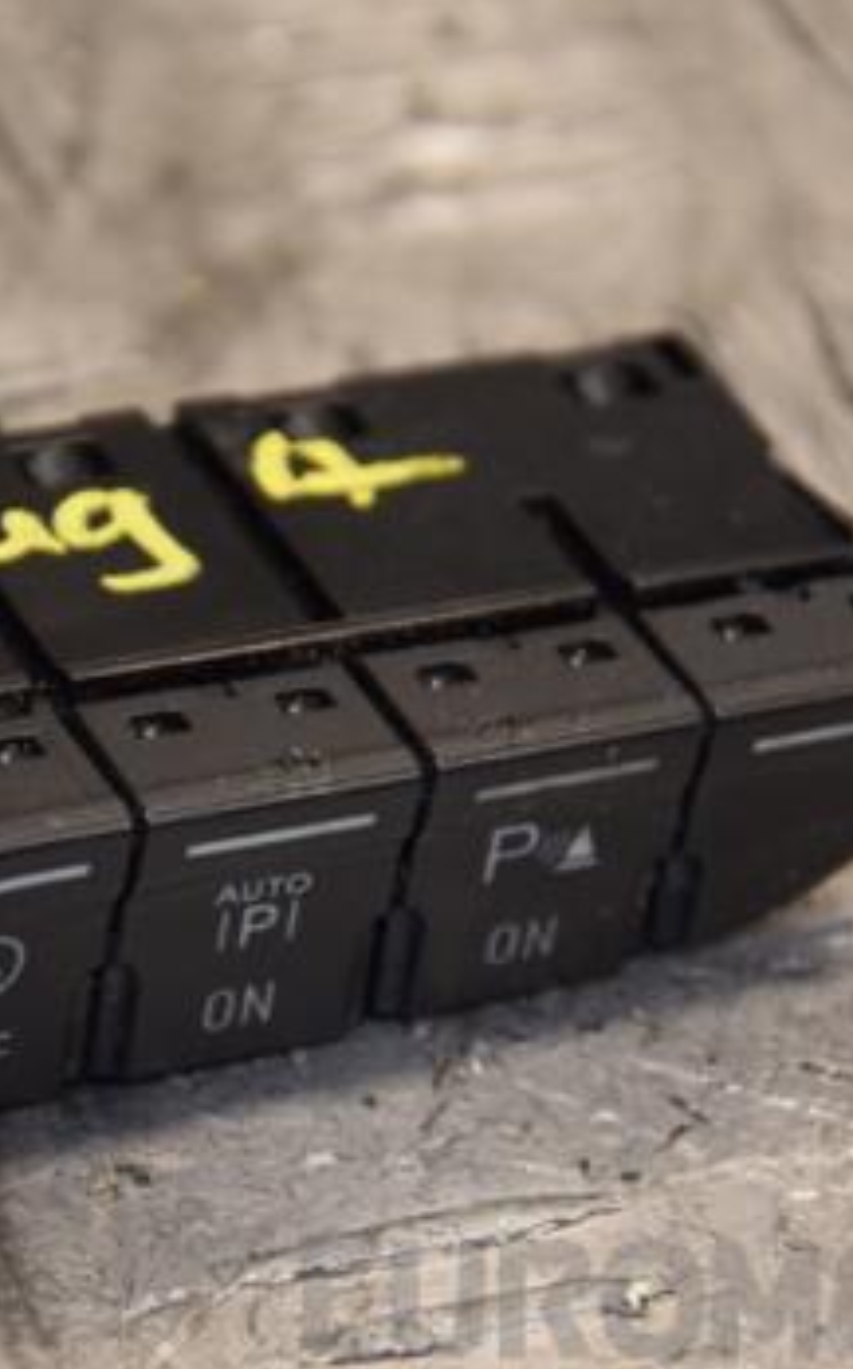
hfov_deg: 4.7
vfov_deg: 7.6
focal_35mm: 277
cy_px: 775
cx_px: 228
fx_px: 10316
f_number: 5.6
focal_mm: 105
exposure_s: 1/125
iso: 800
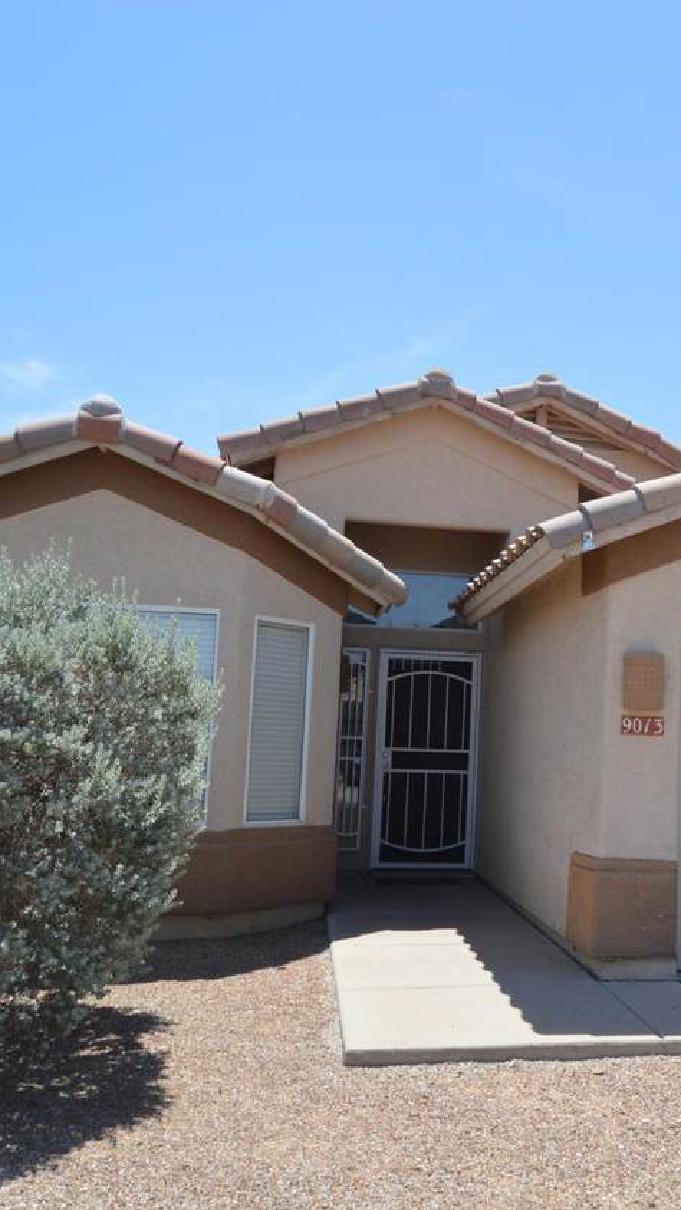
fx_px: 1148
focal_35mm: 36
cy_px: 609
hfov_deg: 31.9
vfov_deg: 55.5
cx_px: 576
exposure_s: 1/250
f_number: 8
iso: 100
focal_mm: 15
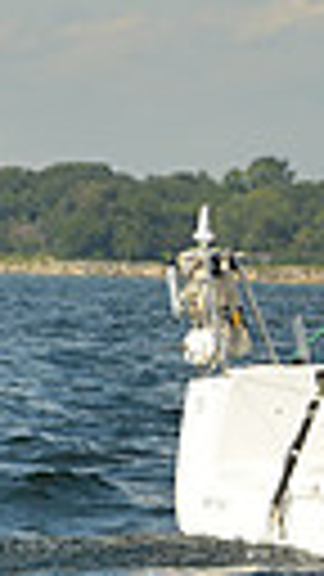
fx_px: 7255
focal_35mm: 475
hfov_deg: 2.5
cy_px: 61
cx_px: 1278
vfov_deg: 4.5
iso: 320
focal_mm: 100
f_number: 8
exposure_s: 1/1250
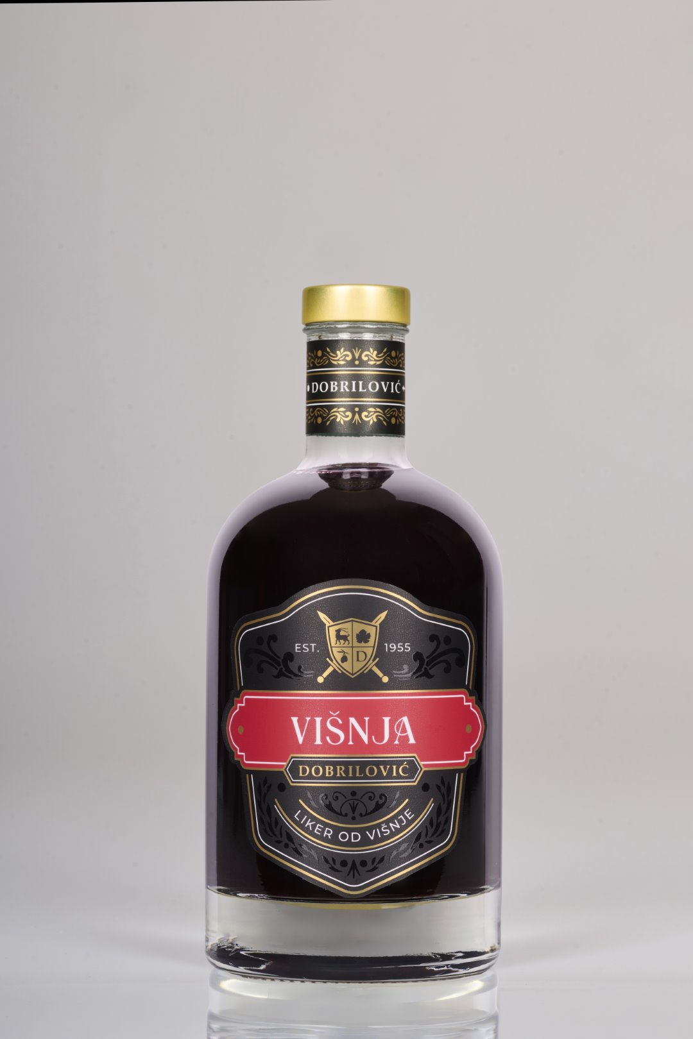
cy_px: 520
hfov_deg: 13.0
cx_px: 346
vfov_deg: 19.5
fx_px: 3032
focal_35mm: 105
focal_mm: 105
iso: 64
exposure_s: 1/160
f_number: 16
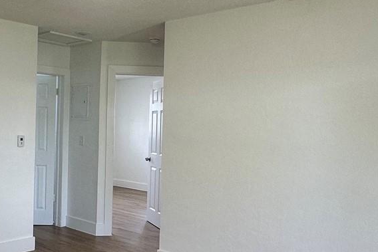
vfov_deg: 32.6
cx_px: 113
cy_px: 130
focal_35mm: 41
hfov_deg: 46.3
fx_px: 431
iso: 160
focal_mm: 2.22
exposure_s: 1/120
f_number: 2.2
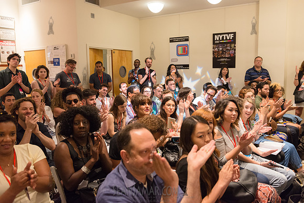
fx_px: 262
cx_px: 152
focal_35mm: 31
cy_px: 102
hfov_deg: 60.3
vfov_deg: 42.3
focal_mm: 31
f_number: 3.5
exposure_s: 1/160
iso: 3200
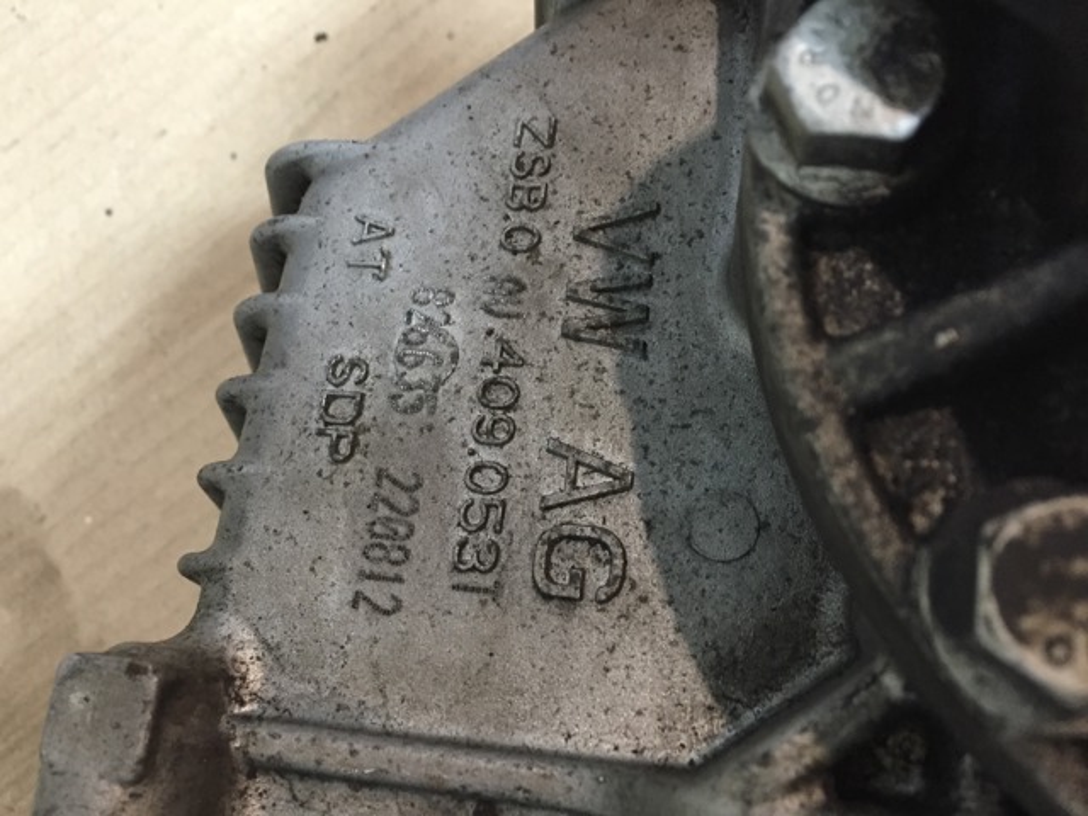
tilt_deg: -87.0
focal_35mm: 29
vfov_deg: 48.2
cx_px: 544
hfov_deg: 61.7
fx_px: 911
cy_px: 408
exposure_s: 1/33
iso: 250
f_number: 2.2
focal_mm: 4.15
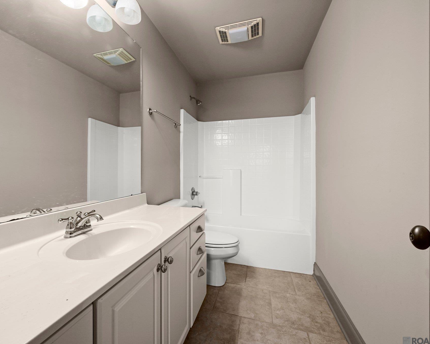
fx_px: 204
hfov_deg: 92.7
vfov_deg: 80.4
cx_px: 191
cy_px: 170
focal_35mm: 16
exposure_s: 1/1.25
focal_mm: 14
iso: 200
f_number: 10
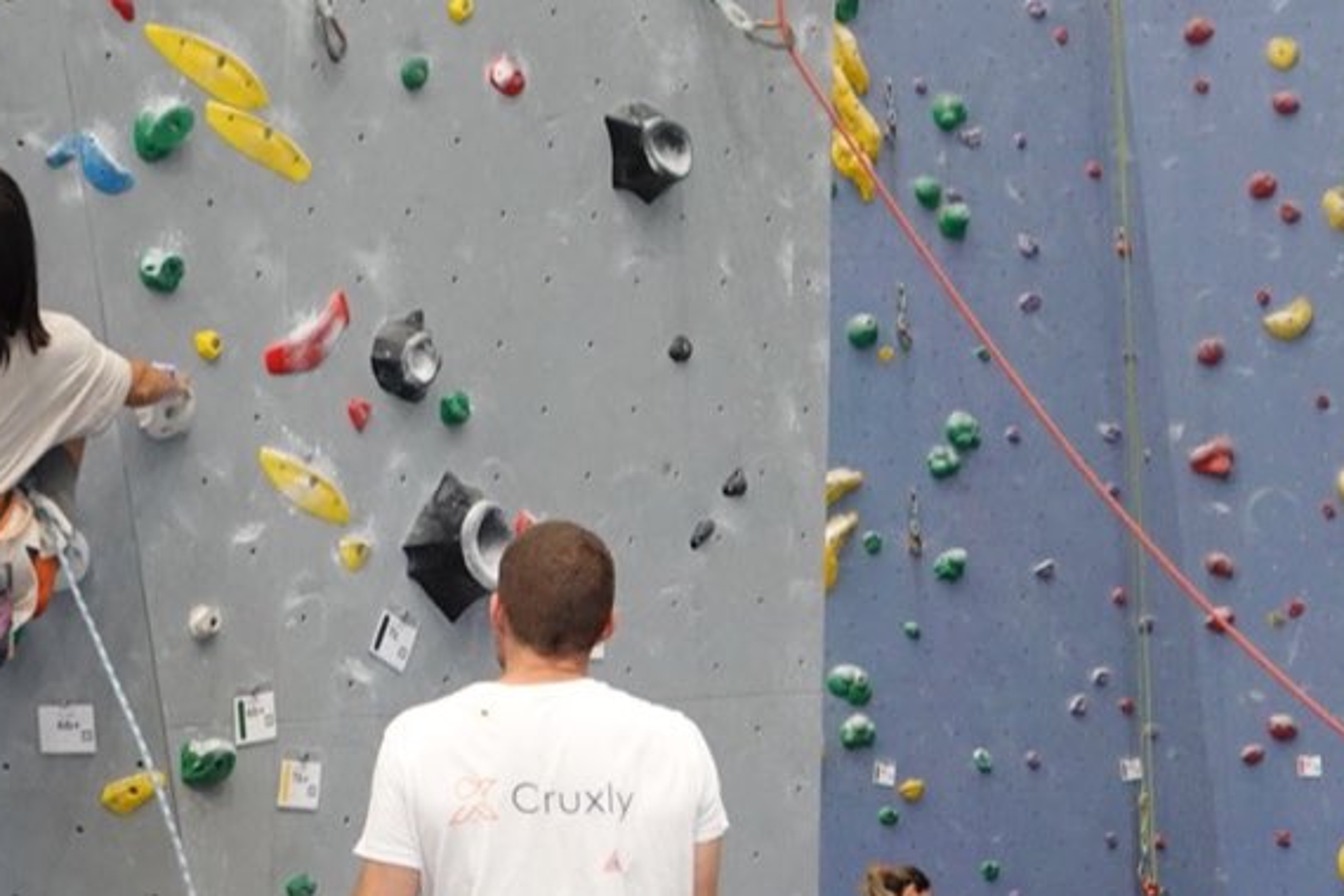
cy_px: 446
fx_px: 5450
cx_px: -66
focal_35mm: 146
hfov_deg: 13.8
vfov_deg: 9.4
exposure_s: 1/125
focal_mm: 19.57
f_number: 2.8
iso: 800
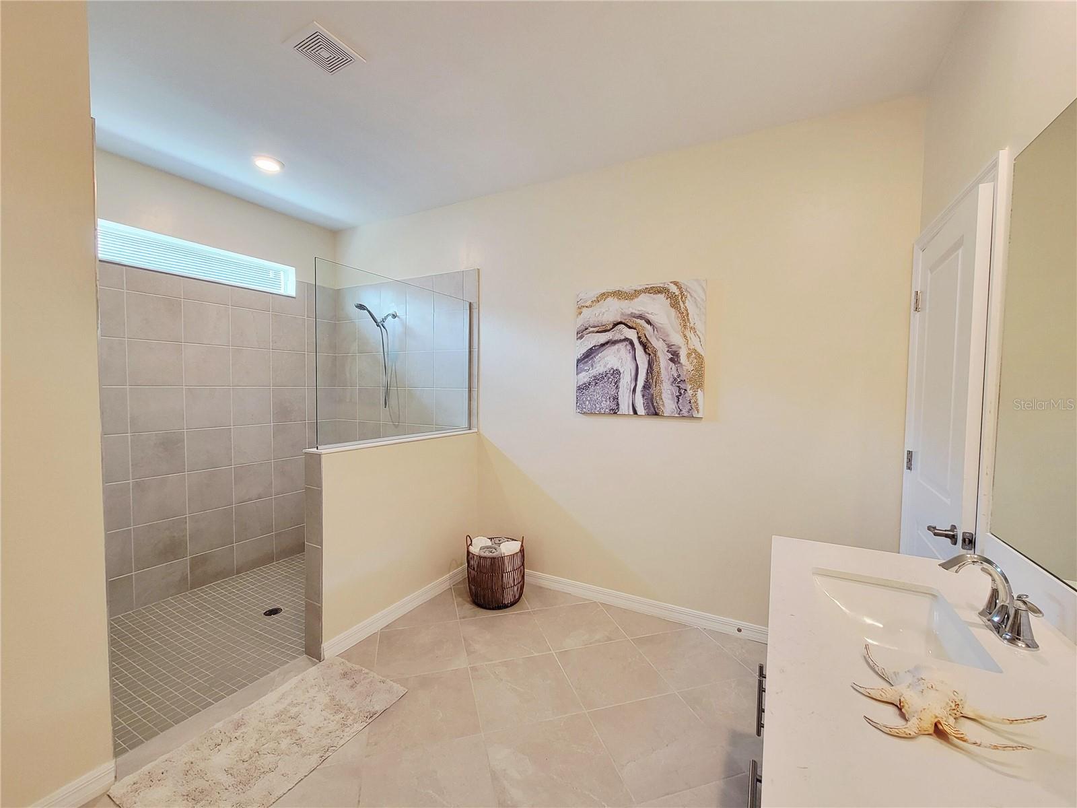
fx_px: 404
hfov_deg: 106.2
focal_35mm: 13
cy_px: 404
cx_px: 538
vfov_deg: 89.9
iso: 160
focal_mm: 2.2
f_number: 2.2
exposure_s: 1/60.2
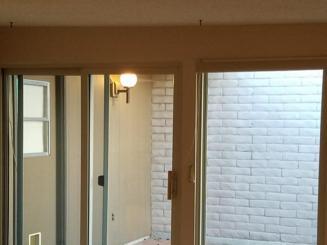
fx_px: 680
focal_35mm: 72
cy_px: 160
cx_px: 184
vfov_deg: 20.4
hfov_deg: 27.0
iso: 200
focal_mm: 4.2
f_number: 1.7
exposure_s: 1/24
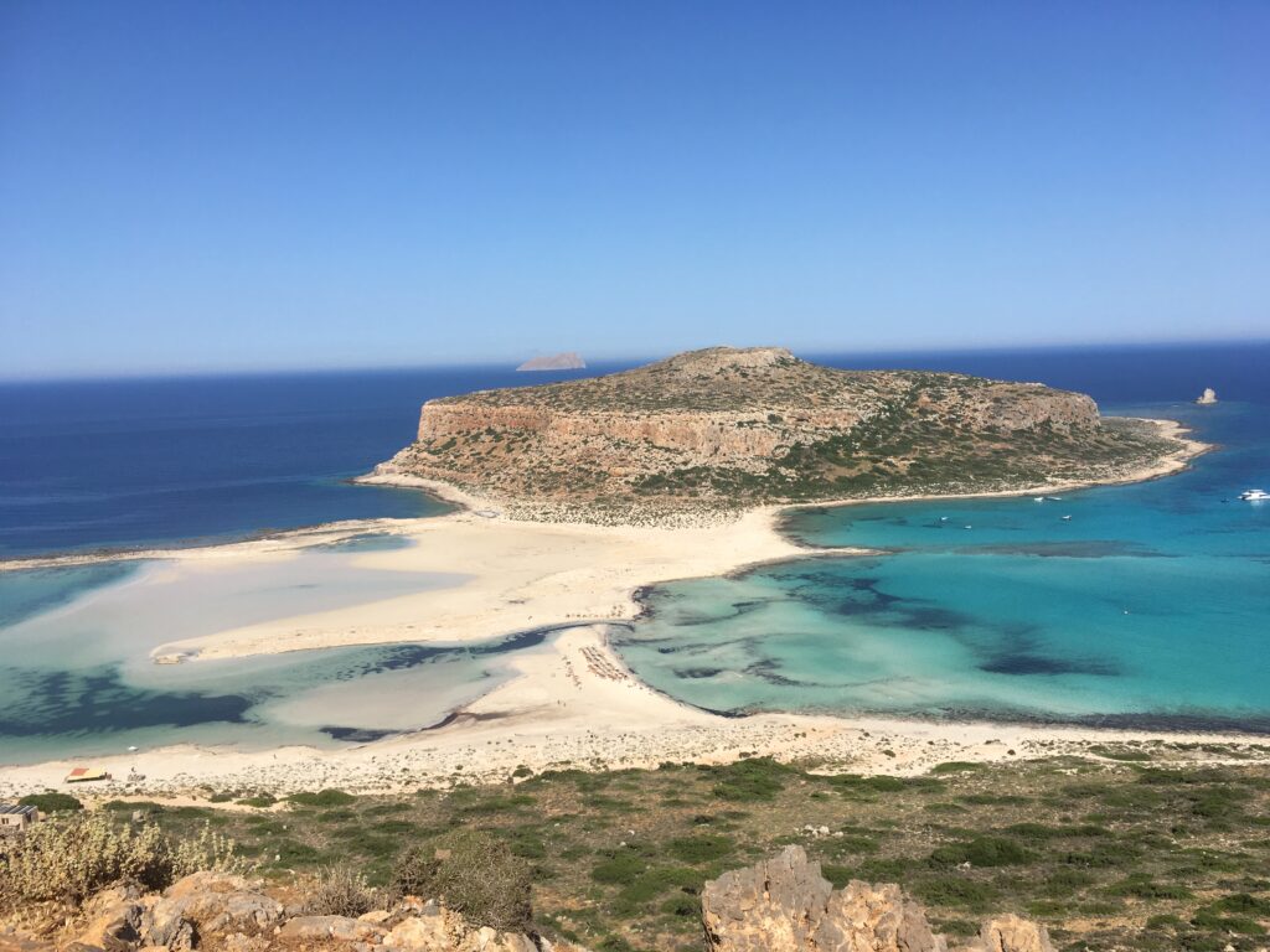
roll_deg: +1.1
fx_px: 1064
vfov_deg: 48.2
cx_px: 635
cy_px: 476
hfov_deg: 61.7
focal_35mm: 29
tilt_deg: -7.5
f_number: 2.2
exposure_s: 1/2481
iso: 25
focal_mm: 4.15
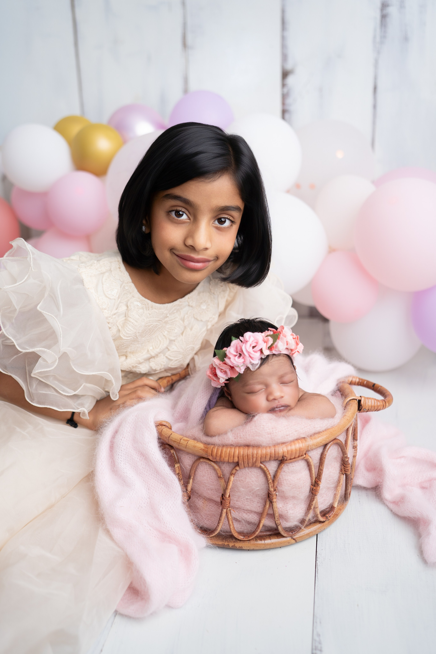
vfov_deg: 54.4
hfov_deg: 37.9
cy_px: 327
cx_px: 218
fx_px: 636
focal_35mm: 35
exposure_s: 1/160
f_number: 2.2
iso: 100
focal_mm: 35
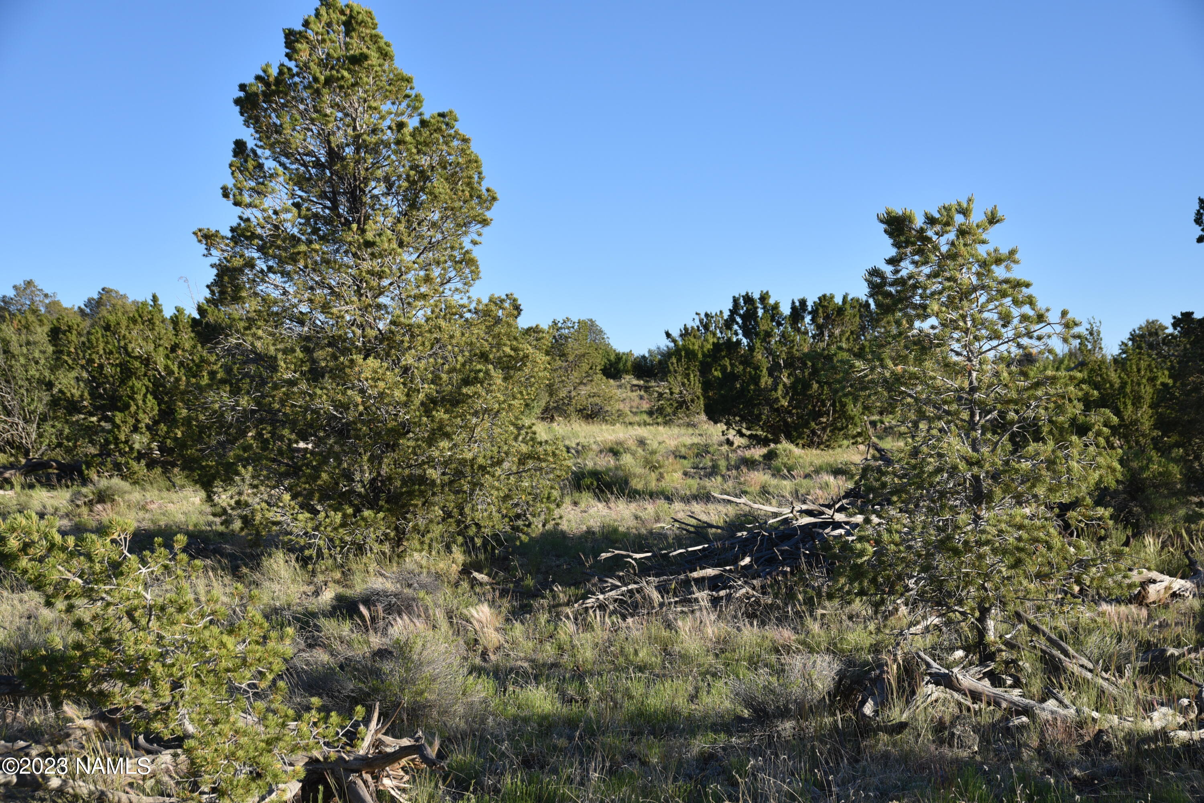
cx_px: 602
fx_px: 1940
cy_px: 402
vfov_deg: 23.4
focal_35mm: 58
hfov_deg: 34.5
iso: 200
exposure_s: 1/250
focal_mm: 58
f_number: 8
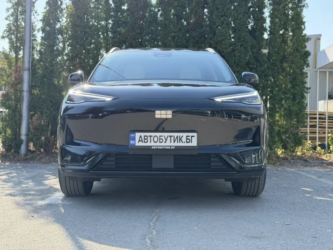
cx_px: 166
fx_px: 462
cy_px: 125
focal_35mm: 48
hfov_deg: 39.7
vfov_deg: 30.3
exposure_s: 1/1883
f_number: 1.78
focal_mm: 6.76
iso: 100
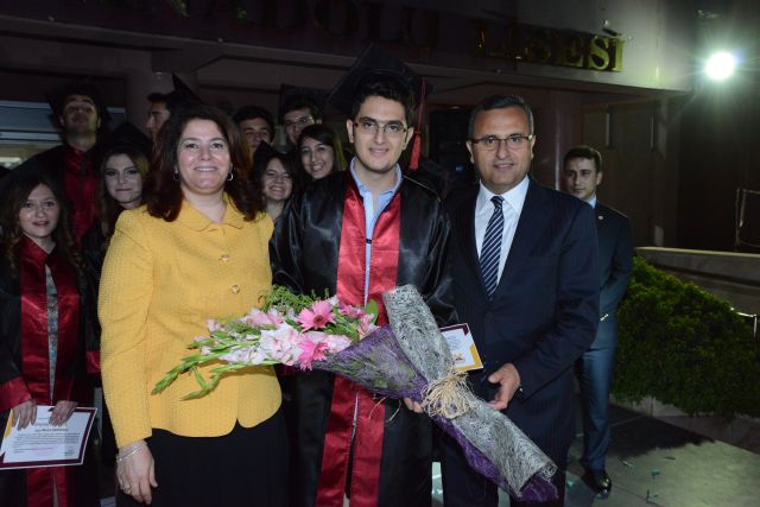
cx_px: 380
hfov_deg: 58.7
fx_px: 676
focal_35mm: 32
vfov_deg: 41.1
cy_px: 254
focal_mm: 32
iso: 6400
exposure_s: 1/60
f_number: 11
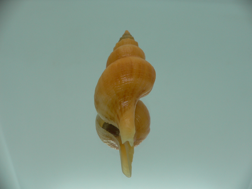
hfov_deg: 52.6
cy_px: 94
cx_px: 126
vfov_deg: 40.7
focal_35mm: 35
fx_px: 255
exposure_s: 1/60
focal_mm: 4.6
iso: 80
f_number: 2.8
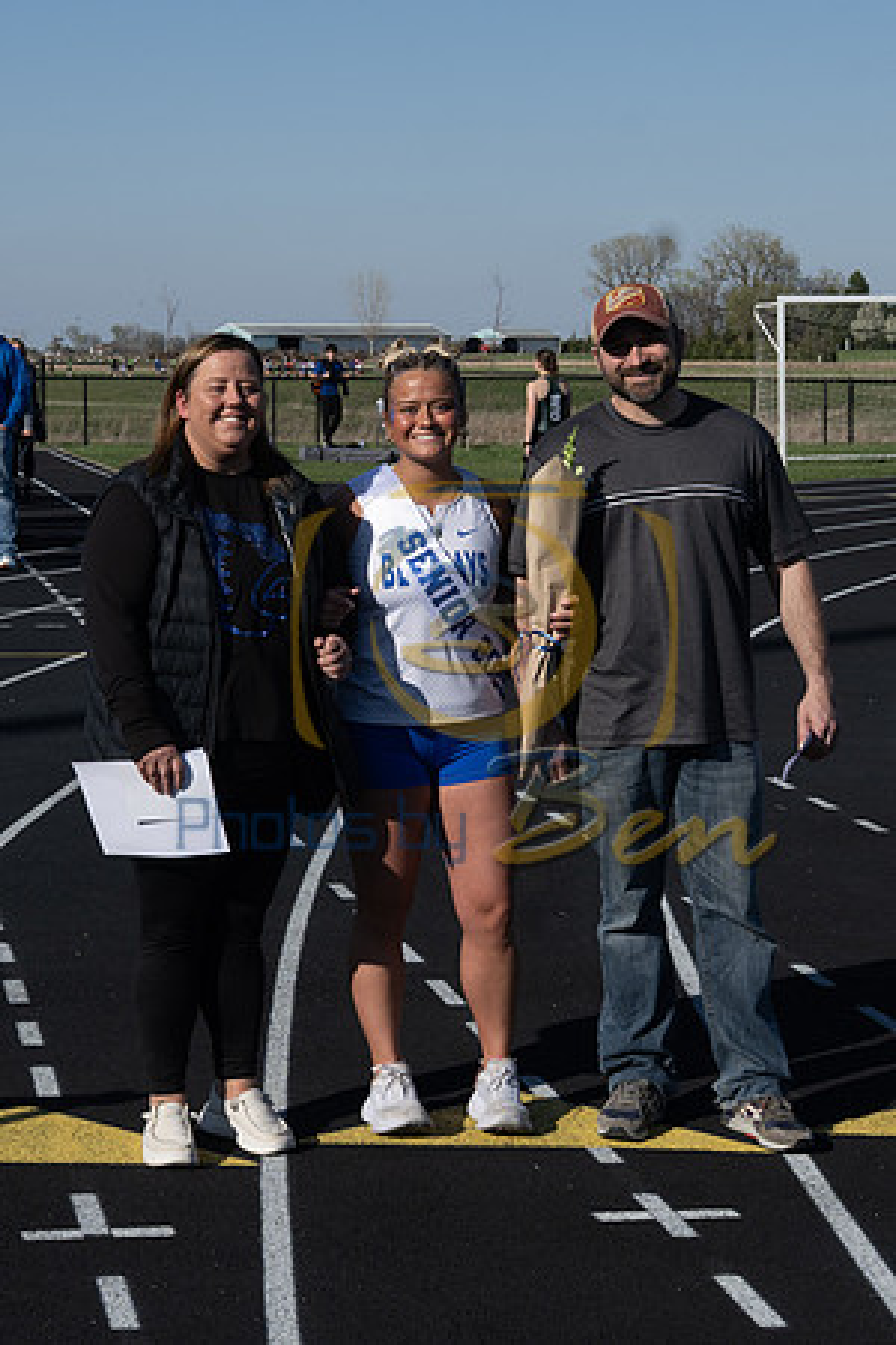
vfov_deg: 25.5
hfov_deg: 17.1
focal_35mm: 80
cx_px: 350
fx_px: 2972
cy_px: 623
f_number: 9
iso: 100
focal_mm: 31
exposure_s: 1/400
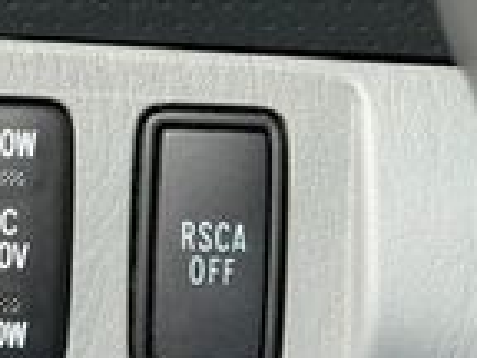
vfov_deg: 6.9
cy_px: -133
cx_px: -126
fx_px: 2935
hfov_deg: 9.2
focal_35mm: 213
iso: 160
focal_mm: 6.76
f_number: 1.78
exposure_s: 1/100
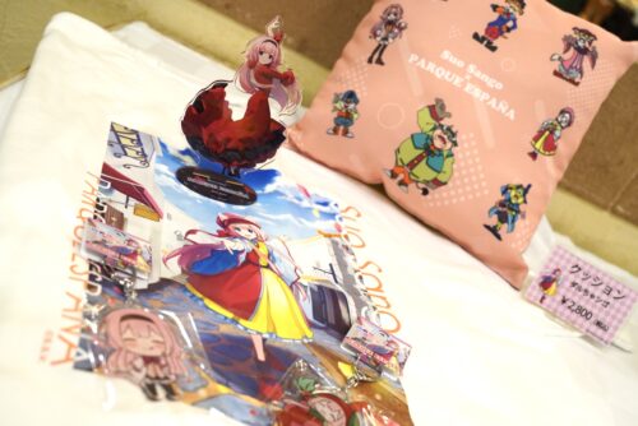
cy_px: 213
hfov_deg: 48.4
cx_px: 319
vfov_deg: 33.4
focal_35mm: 40
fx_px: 709
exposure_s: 1/80
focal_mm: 40
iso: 3200
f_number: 5.6
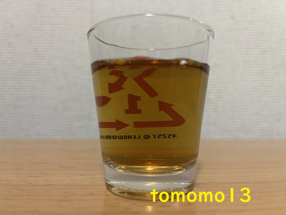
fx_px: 215
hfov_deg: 67.3
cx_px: 143
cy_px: 108
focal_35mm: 26
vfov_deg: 53.1
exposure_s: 1/33
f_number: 1.6
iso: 400
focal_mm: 5.1
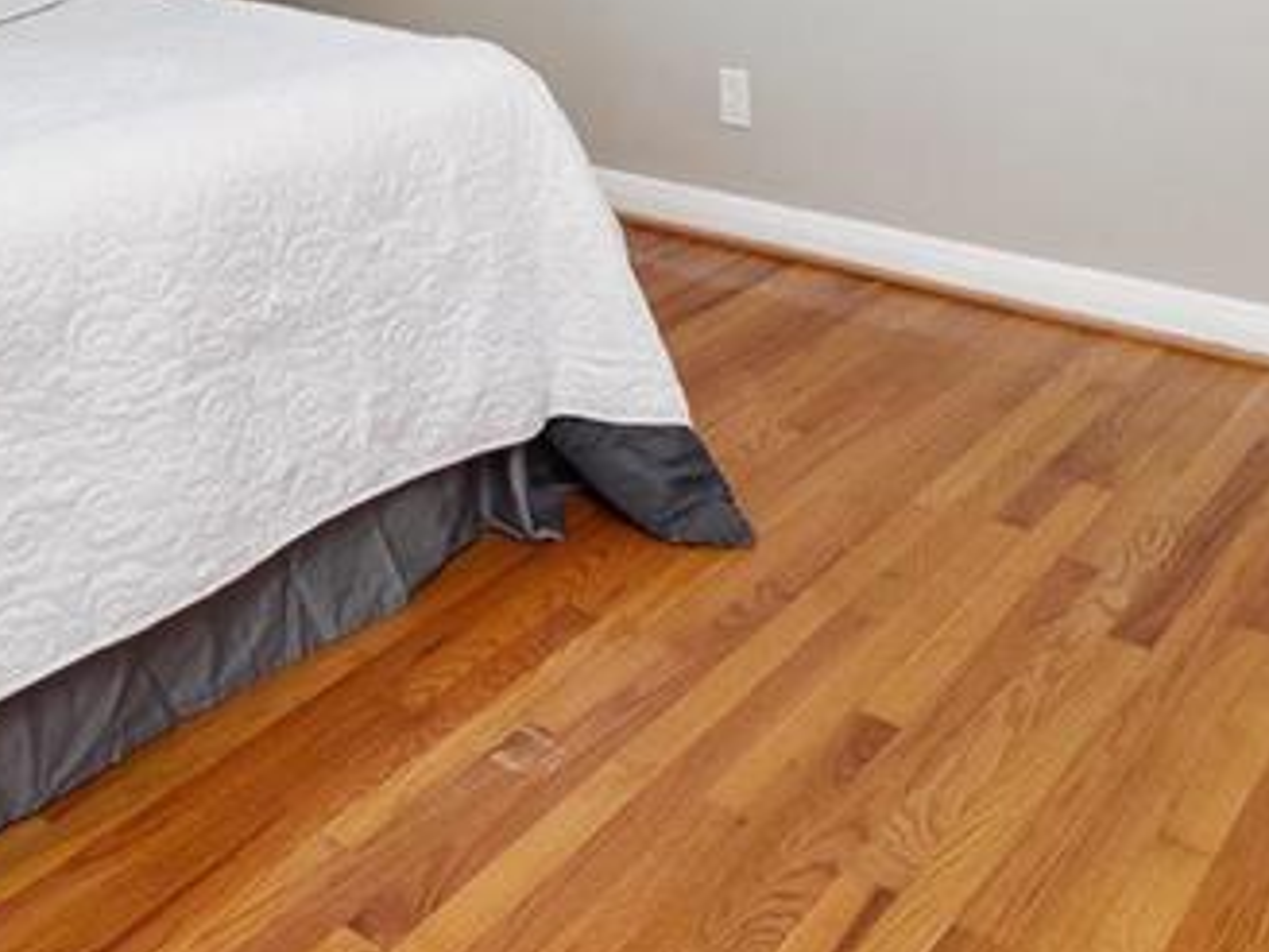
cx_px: 689
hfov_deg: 44.7
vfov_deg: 28.8
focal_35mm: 42
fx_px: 1540
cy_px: -244
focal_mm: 7
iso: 400
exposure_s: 1/2
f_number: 10
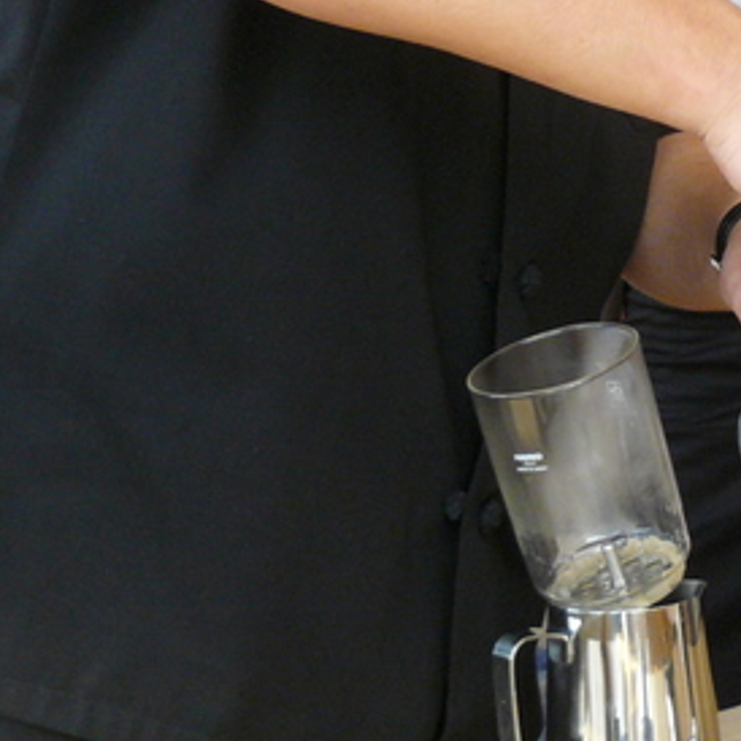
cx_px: 811
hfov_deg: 18.0
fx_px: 2252
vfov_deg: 18.5
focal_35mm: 93
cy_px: 165
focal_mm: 6
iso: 200
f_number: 2.8
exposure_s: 1/20
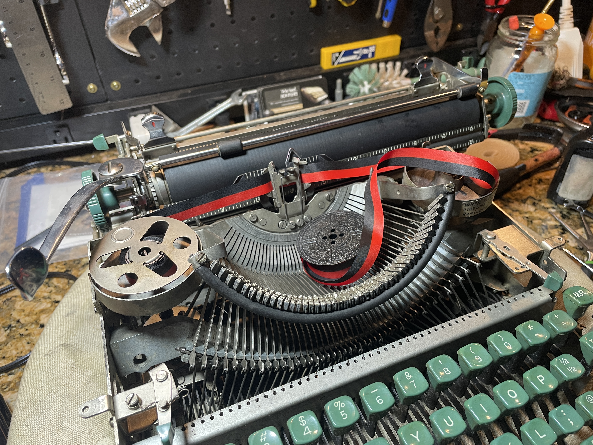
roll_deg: +1.9
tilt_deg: -42.8
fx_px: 445
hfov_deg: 67.3
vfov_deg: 53.1
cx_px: 296
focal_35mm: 26
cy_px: 222
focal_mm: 4.2
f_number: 1.6
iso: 100
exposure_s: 1/60
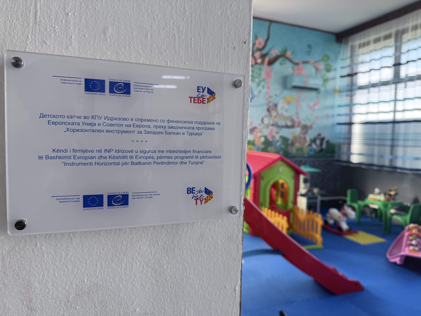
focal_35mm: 24
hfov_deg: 71.6
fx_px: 292
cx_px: 210
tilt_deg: -4.0
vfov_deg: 56.8
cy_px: 158
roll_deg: -0.9
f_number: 1.78
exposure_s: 1/234
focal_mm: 6.76
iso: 125
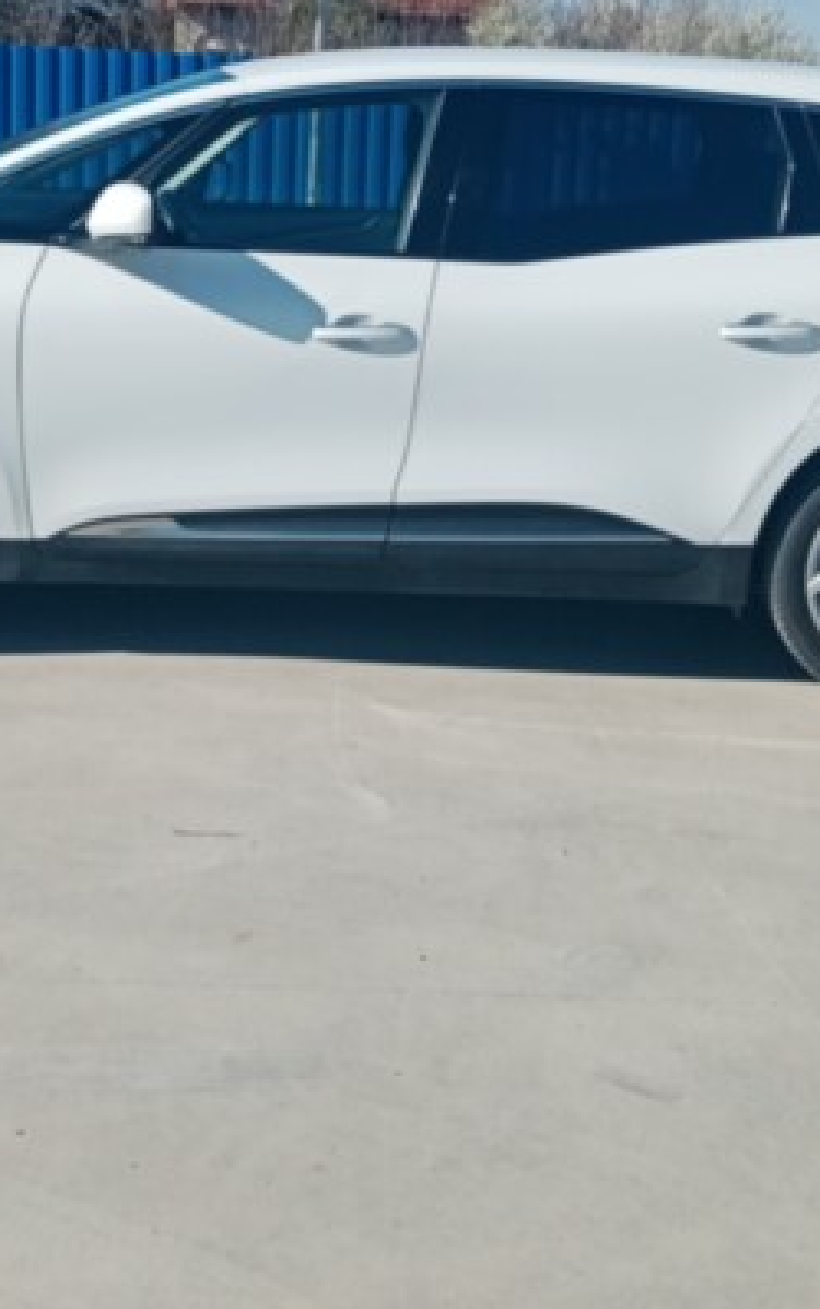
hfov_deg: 24.5
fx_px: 1892
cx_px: 384
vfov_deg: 37.9
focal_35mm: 53
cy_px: 472
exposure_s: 1/2513
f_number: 1.8
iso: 105
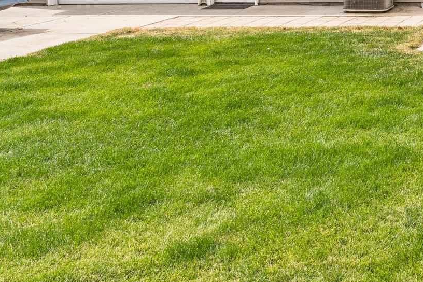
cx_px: 587
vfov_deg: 19.3
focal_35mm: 66
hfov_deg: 25.3
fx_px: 770
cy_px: -75
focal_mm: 17.4
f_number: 13
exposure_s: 1/320
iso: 400
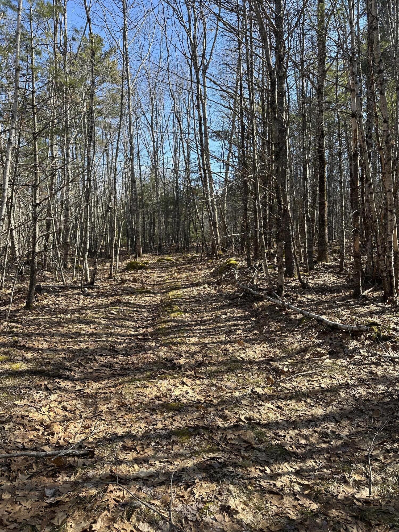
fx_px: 369
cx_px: 200
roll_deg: +0.5
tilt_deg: -3.1
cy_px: 266
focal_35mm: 24
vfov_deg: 71.6
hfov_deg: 56.8
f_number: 1.78
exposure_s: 1/1183
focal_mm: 6.86
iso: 80
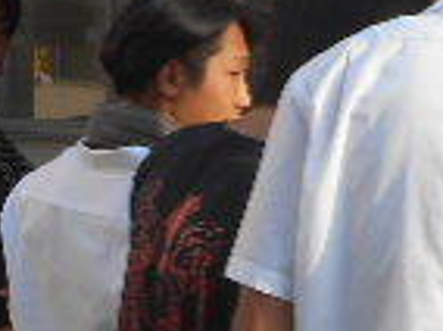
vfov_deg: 7.4
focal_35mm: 199
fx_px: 2542
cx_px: -22
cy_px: 109
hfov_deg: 9.9
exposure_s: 1/250
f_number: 4.2
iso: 80
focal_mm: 7.7
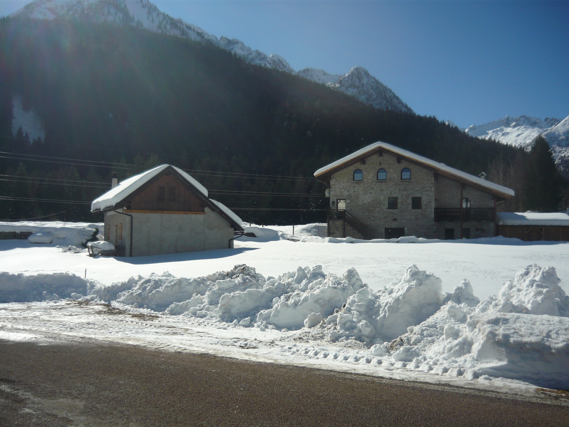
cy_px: 214
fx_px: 542
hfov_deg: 55.4
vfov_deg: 42.9
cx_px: 284
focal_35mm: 33
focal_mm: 5.5
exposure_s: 1/400
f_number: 8
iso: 100
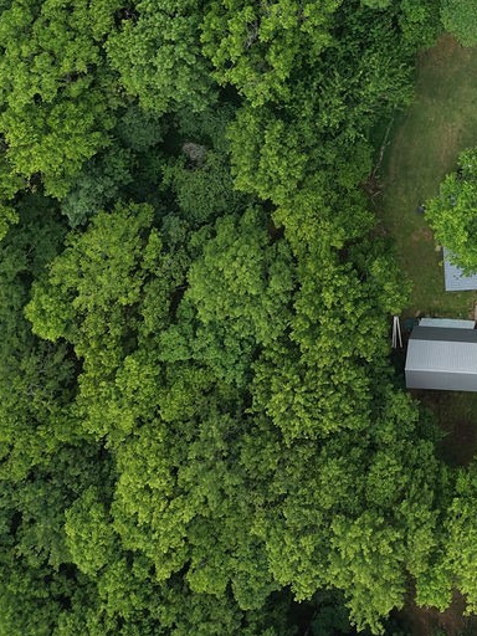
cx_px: 593
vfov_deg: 26.9
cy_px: -119
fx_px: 1176
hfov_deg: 21.1
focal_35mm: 64
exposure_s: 1/725
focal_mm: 8.67
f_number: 1.8
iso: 100
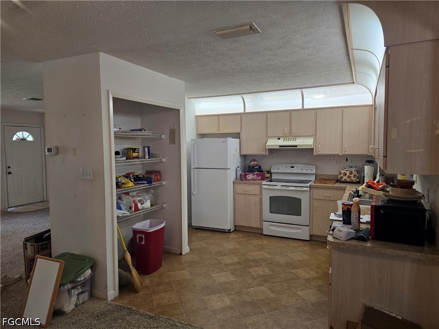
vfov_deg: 58.9
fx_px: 292
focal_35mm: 23
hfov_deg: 73.9
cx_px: 220
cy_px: 164
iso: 100
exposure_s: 1/120
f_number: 1.7
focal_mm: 6.3
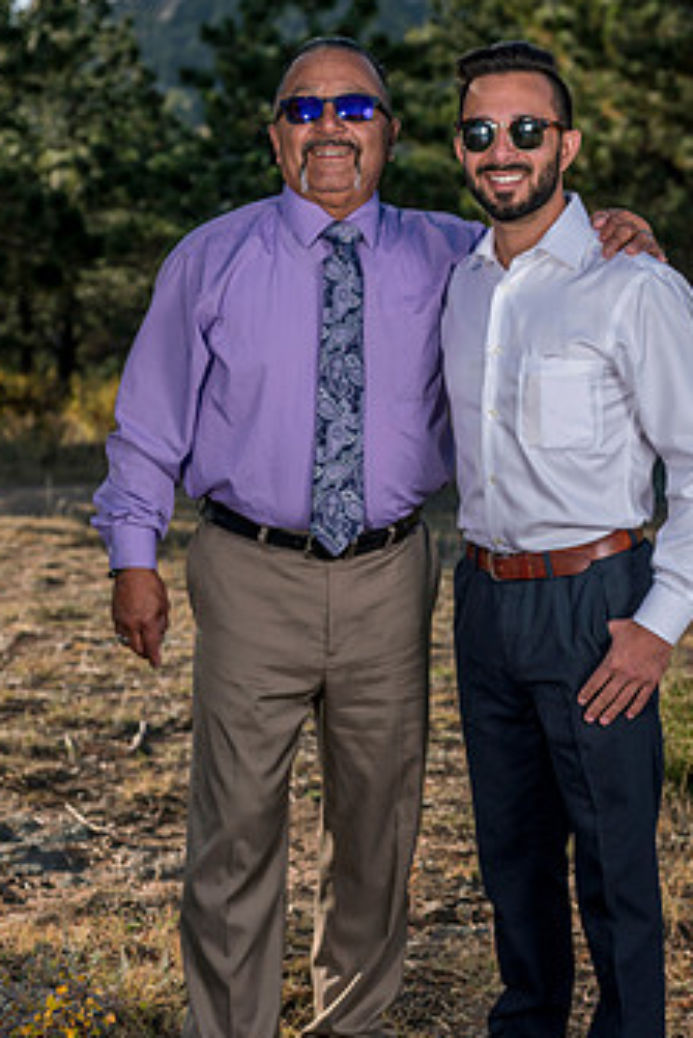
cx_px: 398
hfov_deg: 18.4
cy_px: 538
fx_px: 2134
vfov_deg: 27.3
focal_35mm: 74
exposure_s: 1/1600
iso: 160
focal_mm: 55
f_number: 4
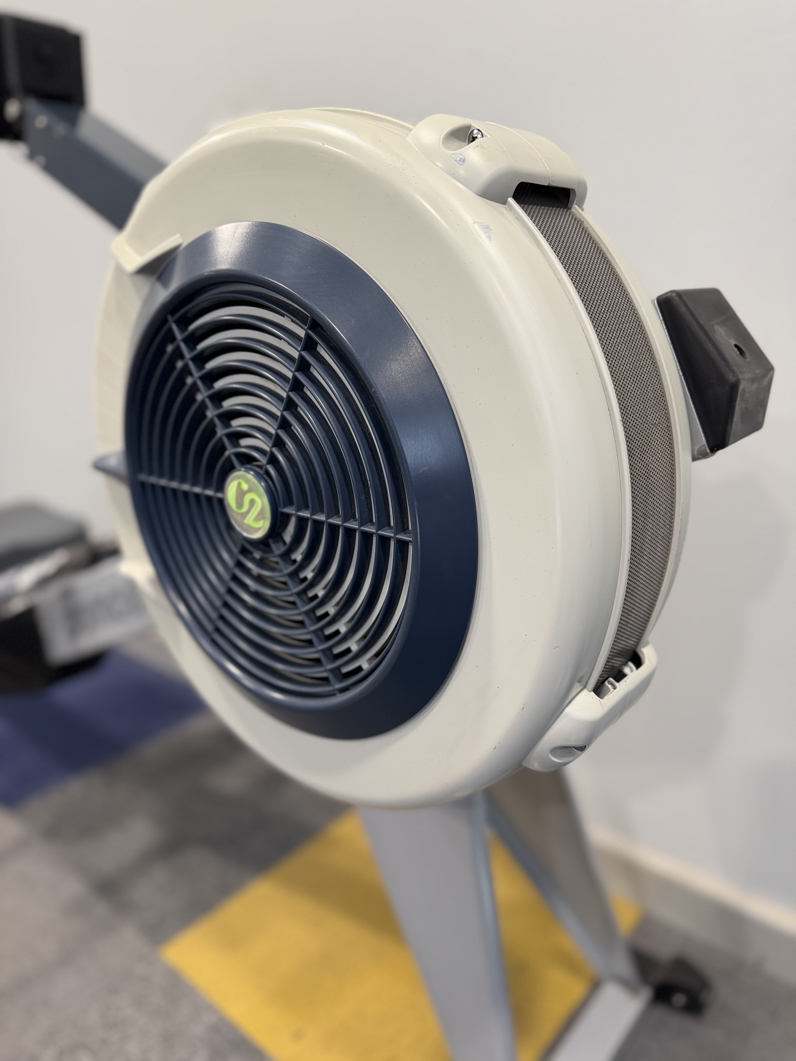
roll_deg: +2.4
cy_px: 530
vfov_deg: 71.6
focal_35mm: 24
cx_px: 398
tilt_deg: -18.4
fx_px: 736
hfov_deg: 56.8
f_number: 1.78
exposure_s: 1/89
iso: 200
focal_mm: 6.76
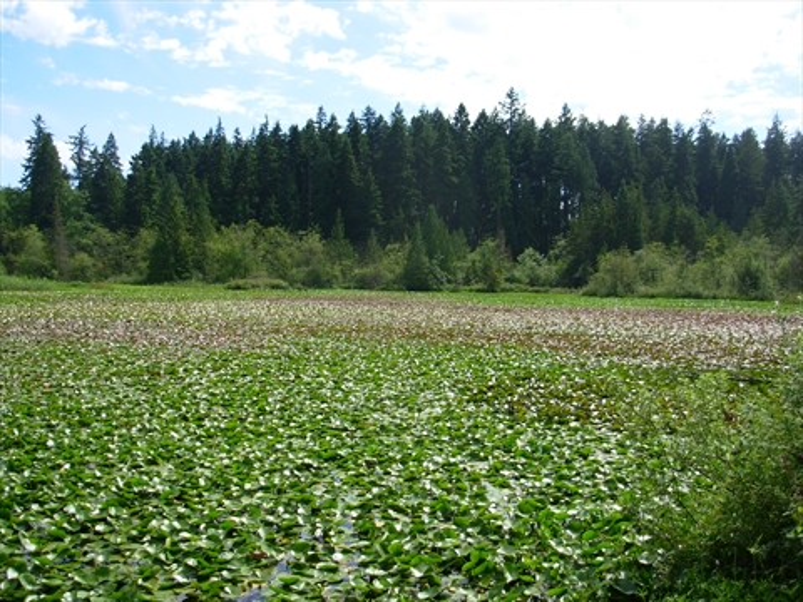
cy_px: 301
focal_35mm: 38
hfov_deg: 49.0
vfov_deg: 37.7
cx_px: 402
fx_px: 881
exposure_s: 1/704
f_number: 2.9
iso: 50
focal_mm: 6.3
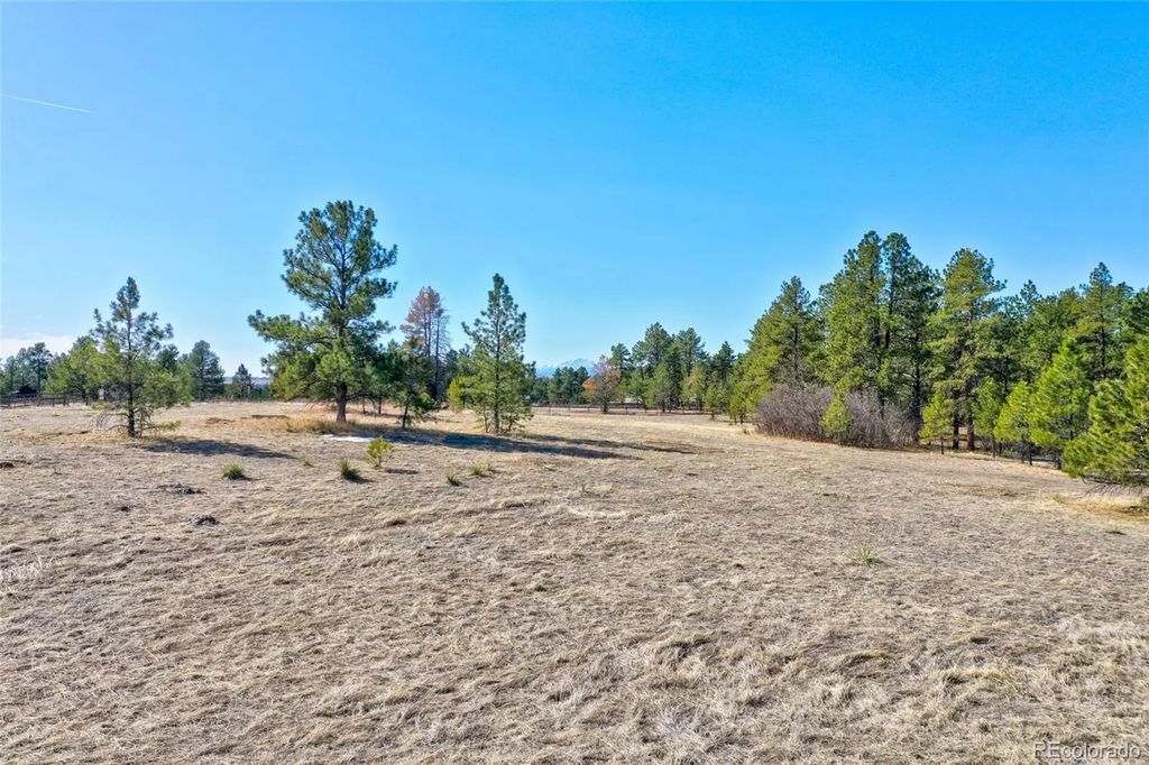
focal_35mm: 28
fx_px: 893
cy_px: 382
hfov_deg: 65.5
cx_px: 574
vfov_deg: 46.4
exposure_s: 1/1000
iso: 100
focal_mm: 10.3
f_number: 4
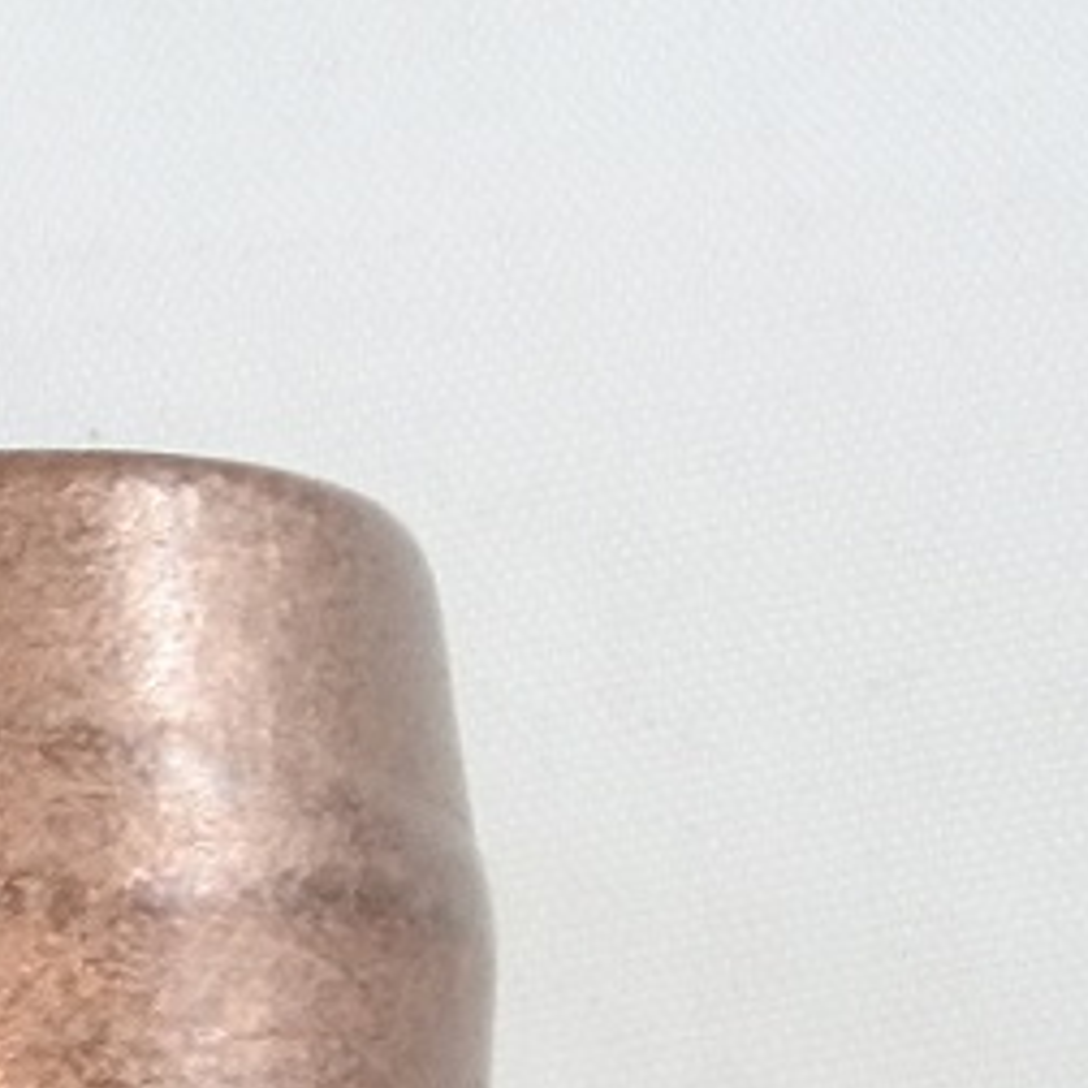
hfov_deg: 6.0
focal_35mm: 266
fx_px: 9459
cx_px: -2297
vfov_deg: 6.5
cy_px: 1254
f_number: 4.5
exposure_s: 1/125
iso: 500
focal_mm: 18
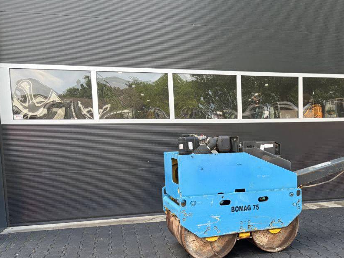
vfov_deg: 35.4
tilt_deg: -4.2
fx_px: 398
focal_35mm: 40
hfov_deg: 45.5
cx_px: 249
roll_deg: +1.4
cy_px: 182
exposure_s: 1/548
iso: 50
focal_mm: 5.96
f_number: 1.6
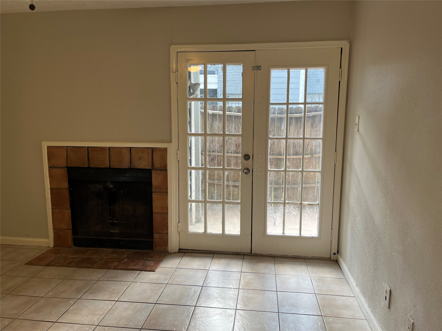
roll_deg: +0.0
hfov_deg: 67.3
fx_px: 332
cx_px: 221
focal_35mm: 26
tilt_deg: -7.9
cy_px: 166
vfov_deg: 53.1
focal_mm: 5.1
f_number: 1.6
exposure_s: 1/120
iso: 80
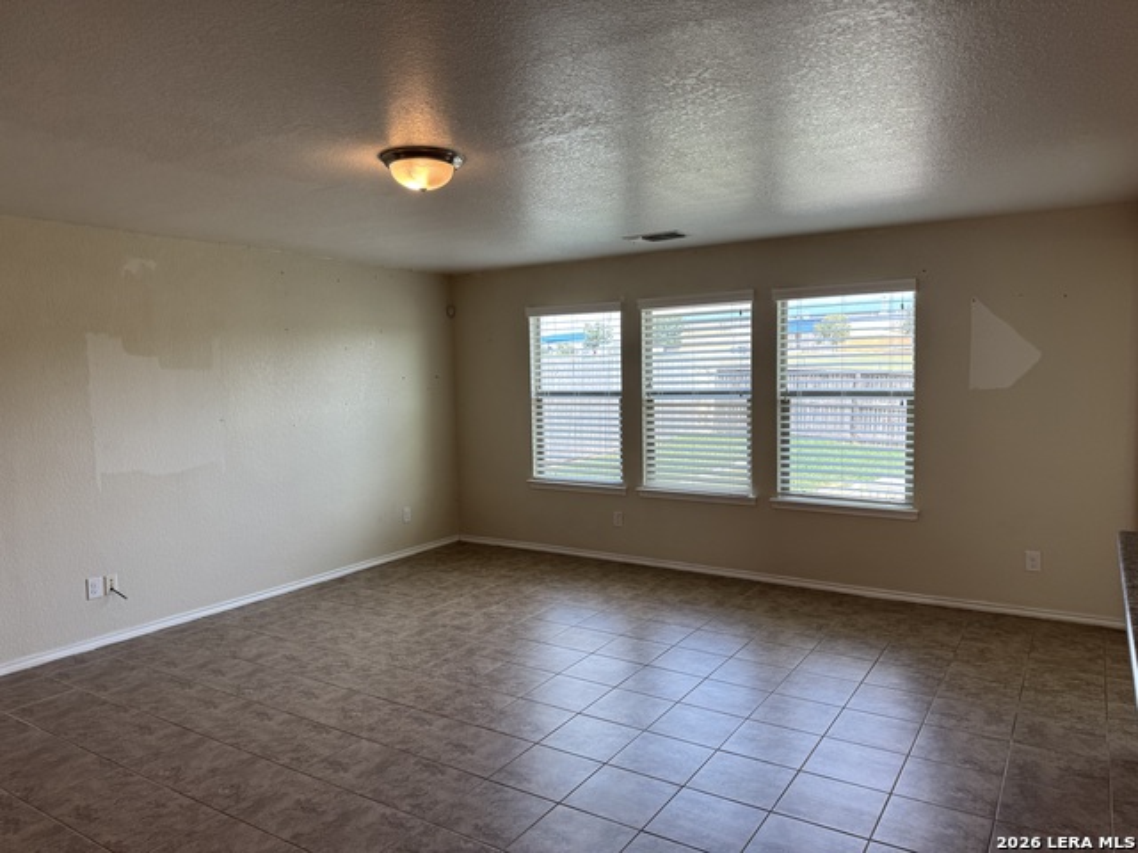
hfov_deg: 71.6
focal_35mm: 24
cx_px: 569
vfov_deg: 56.8
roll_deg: +0.4
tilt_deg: -4.4
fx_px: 789
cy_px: 426
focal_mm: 6.76
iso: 64
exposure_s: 1/120
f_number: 1.78
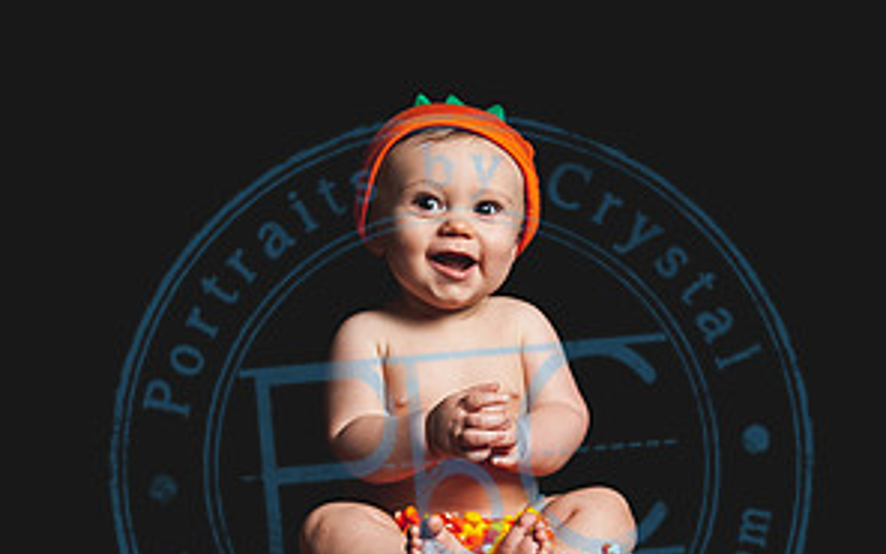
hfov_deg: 30.2
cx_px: 442
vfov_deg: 18.9
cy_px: 467
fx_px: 1642
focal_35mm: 68
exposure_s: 1/200
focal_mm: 44
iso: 200
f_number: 2.8
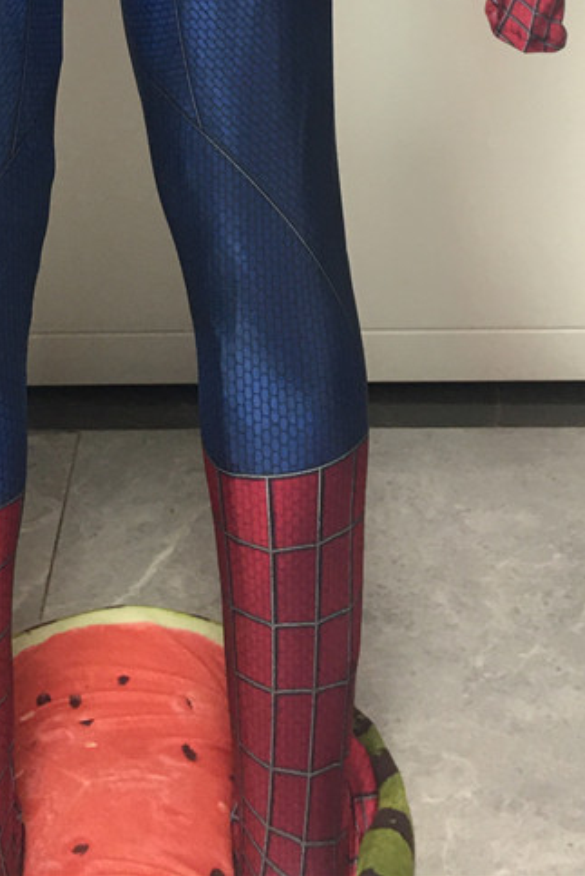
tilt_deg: -4.6
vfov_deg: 21.6
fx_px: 2022
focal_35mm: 83
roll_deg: +2.0
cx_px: 101
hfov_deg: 16.3
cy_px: -328
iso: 32
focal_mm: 4.15
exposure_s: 1/17
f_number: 2.2
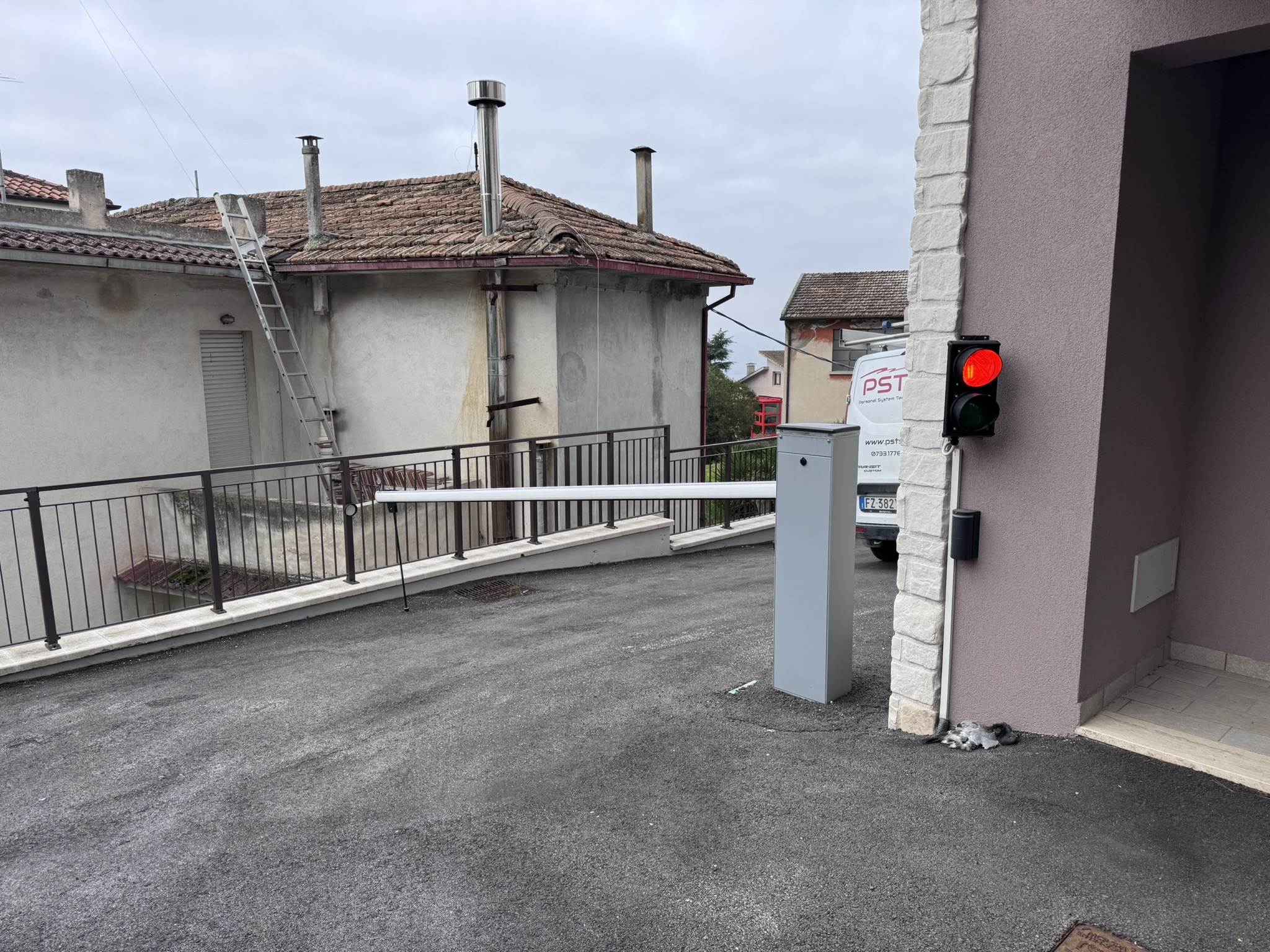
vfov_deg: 56.8
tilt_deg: -9.7
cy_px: 476
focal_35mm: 24
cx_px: 635
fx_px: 881
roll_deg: +0.4
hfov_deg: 71.6
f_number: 1.78
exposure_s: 1/1238
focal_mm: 6.76
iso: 80
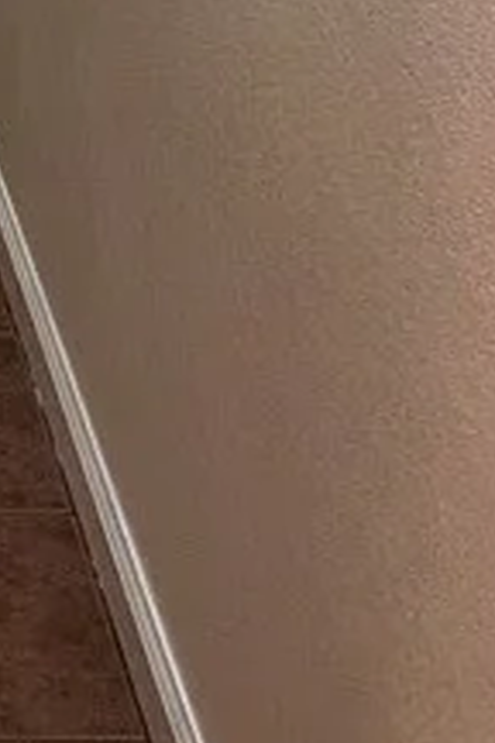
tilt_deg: -7.6
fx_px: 2640
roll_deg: -1.2
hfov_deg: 10.1
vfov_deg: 13.5
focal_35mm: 128
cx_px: -402
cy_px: -788
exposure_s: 1/60
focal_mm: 5.1
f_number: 1.6
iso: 160
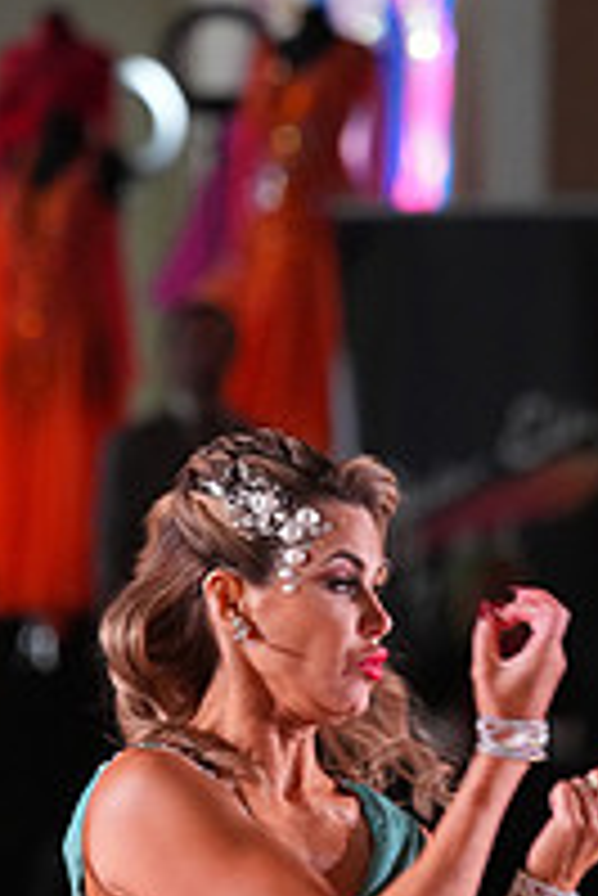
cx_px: 456
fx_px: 14525
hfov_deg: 2.4
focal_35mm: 584
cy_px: 1067
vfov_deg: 3.5
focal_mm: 200
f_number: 5
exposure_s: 1/200
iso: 4000
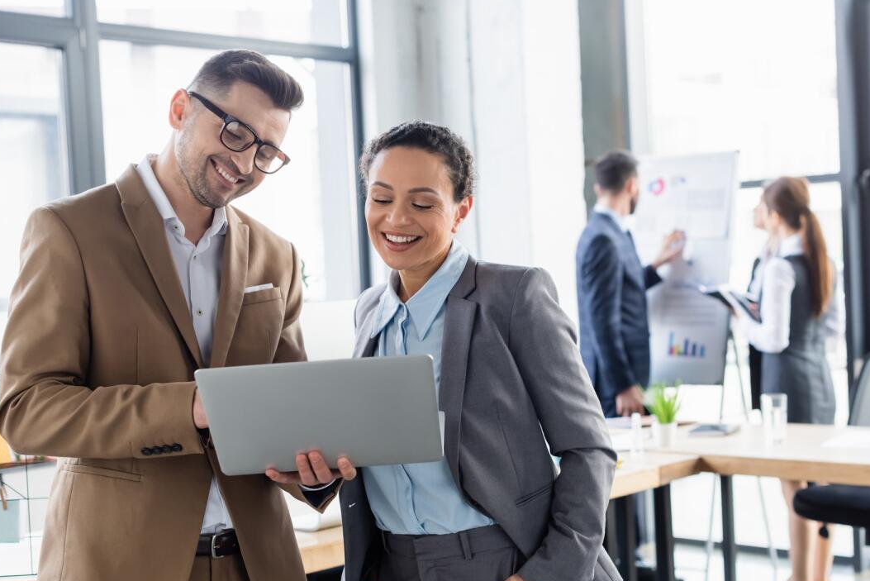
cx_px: 444
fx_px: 1378
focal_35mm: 57
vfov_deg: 23.8
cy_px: 324
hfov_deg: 35.0
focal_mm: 50
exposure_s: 1/200
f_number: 4
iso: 400
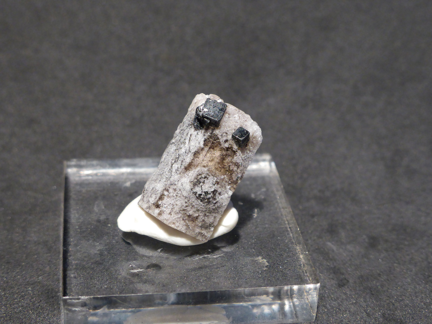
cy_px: 162
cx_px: 216
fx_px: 811
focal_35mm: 65
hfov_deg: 29.8
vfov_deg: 22.6
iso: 400
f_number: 4.8
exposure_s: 1/13
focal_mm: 11
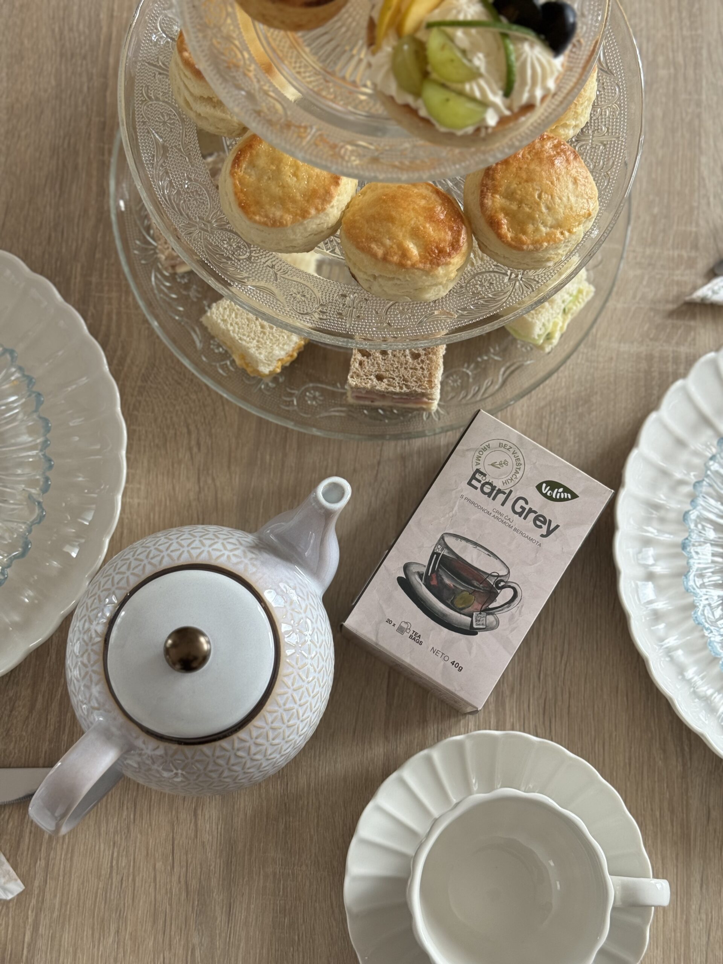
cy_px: 482
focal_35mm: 48
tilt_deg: -77.9
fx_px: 1337
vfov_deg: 39.7
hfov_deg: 30.3
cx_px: 362
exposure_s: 1/106
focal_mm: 6.76
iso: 100
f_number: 1.78
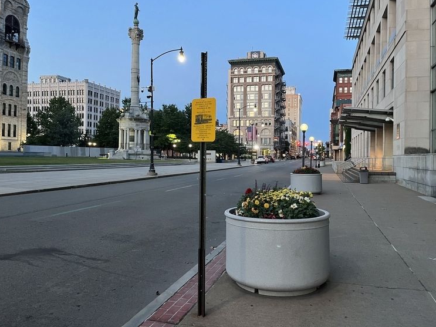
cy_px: 153
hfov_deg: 63.4
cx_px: 229
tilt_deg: -0.3
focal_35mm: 28
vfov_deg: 49.7
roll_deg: -1.8
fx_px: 353
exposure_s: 1/60
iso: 400
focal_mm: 5.1
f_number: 1.6
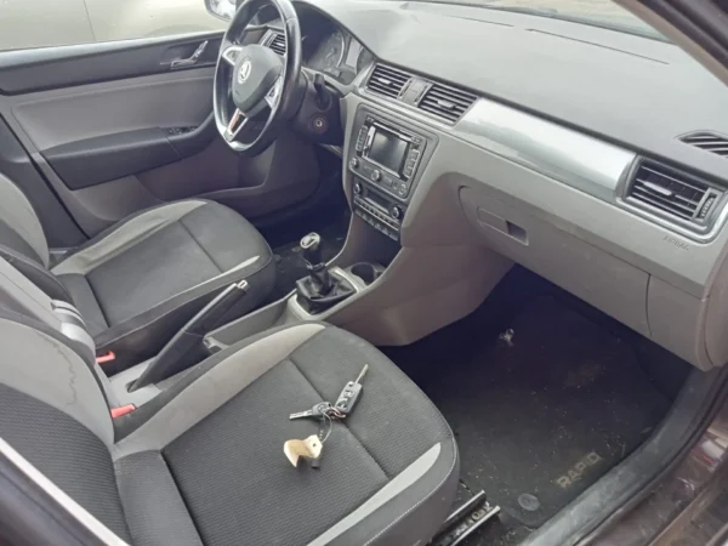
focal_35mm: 28
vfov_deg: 49.7
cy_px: 273
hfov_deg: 63.4
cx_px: 364
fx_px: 589
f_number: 2.2
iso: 106
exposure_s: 1/33.3
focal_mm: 3.46
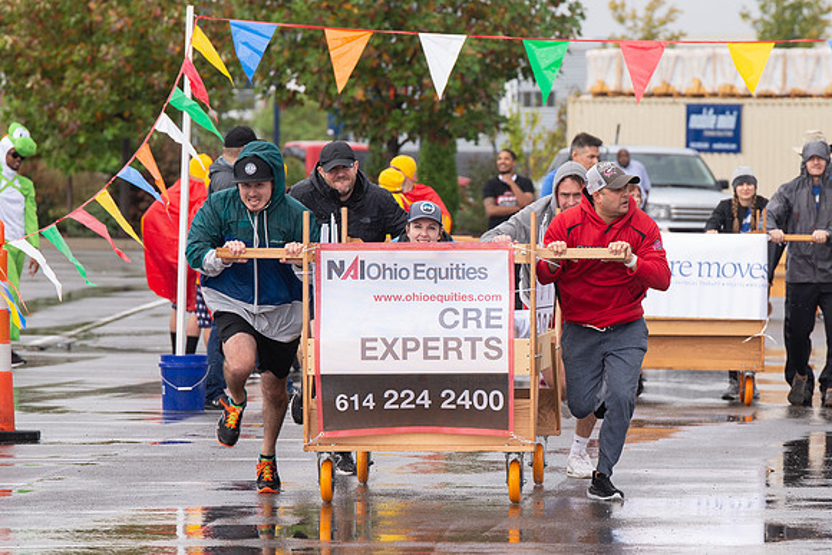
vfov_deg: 4.1
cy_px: 379
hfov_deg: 6.2
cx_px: 530
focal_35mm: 332
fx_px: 7665
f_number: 7.1
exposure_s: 1/500
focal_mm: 200
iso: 400
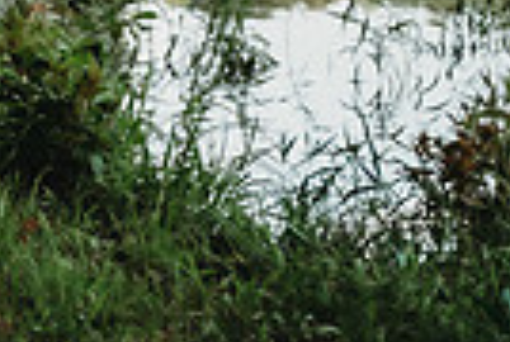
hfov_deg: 7.5
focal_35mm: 268
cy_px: -336
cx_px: -365
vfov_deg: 5.1
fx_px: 3805
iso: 200
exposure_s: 1/200
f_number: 2.8
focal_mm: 62
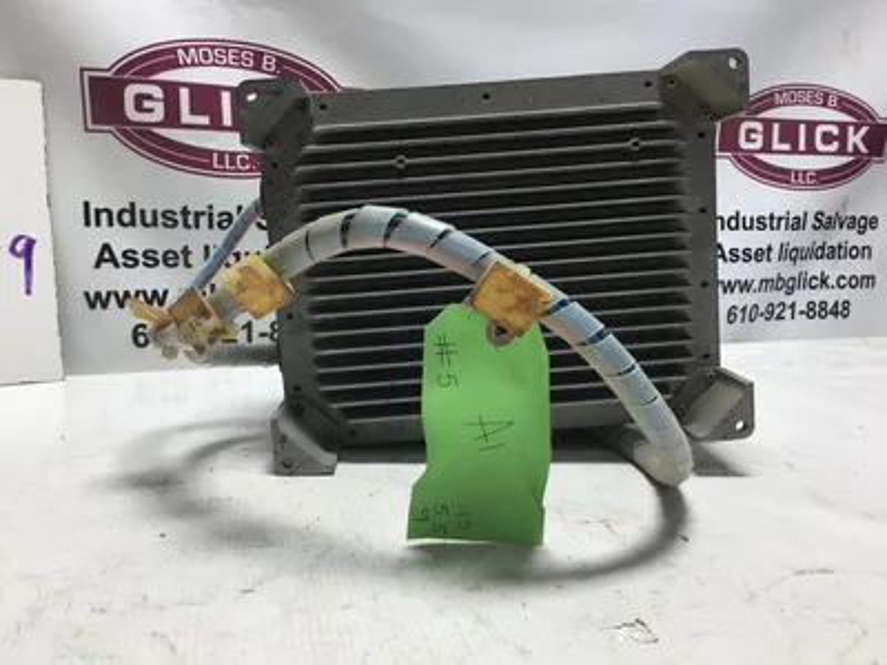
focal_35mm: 31
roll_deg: -1.4
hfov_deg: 58.4
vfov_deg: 45.4
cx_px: 444
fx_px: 794
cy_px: 332
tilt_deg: -10.3
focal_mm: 3.3
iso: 32
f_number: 2.4
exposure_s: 1/120
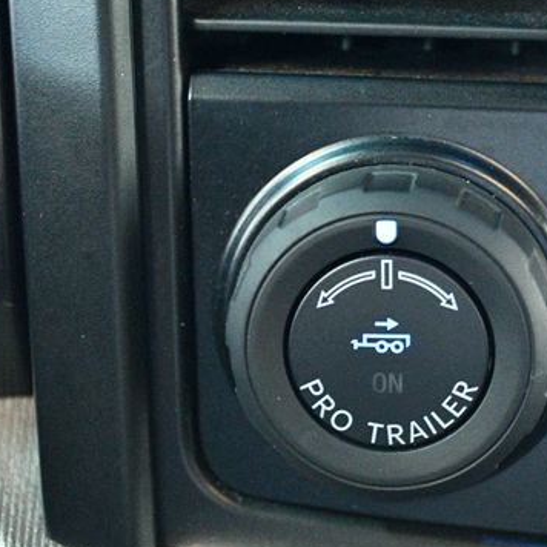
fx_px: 1555
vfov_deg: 19.9
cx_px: 470
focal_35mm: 87
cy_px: 267
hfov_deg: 19.6
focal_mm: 38
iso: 12800
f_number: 5
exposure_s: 1/20
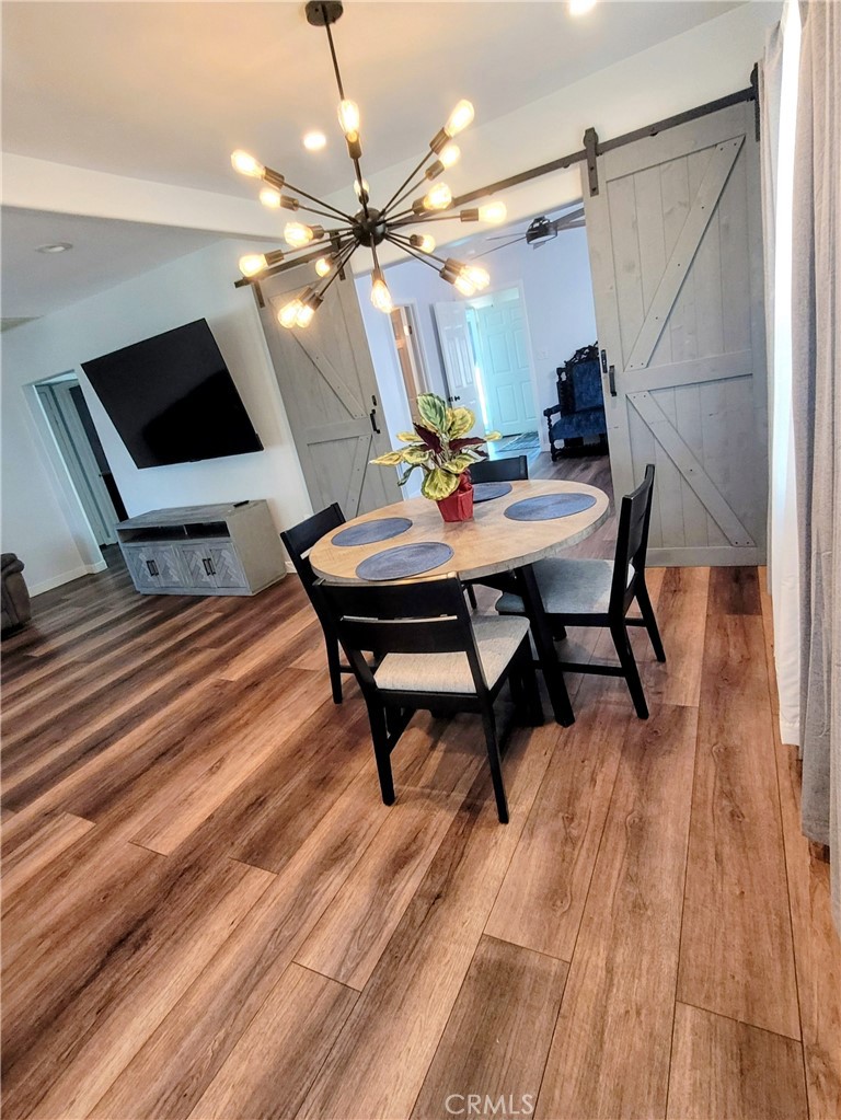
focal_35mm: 13
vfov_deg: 106.2
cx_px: 420
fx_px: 421
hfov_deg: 90.0
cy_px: 560
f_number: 2.2
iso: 250
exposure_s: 1/60
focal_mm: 1.74
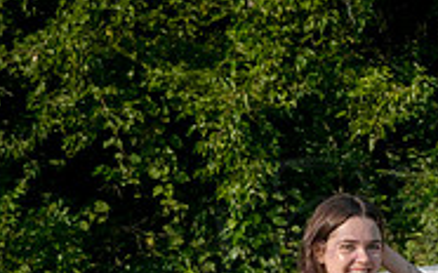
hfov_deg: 7.1
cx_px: 334
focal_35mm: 296
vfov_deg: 4.4
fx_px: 3531
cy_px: 471
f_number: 18
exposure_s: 1/320
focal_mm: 120
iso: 400
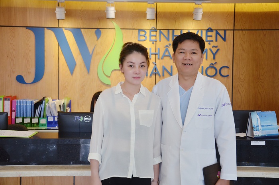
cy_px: 92
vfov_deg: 29.7
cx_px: 140
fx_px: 348
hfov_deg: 43.7
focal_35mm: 45
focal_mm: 30
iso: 640
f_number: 4.2
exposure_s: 1/250
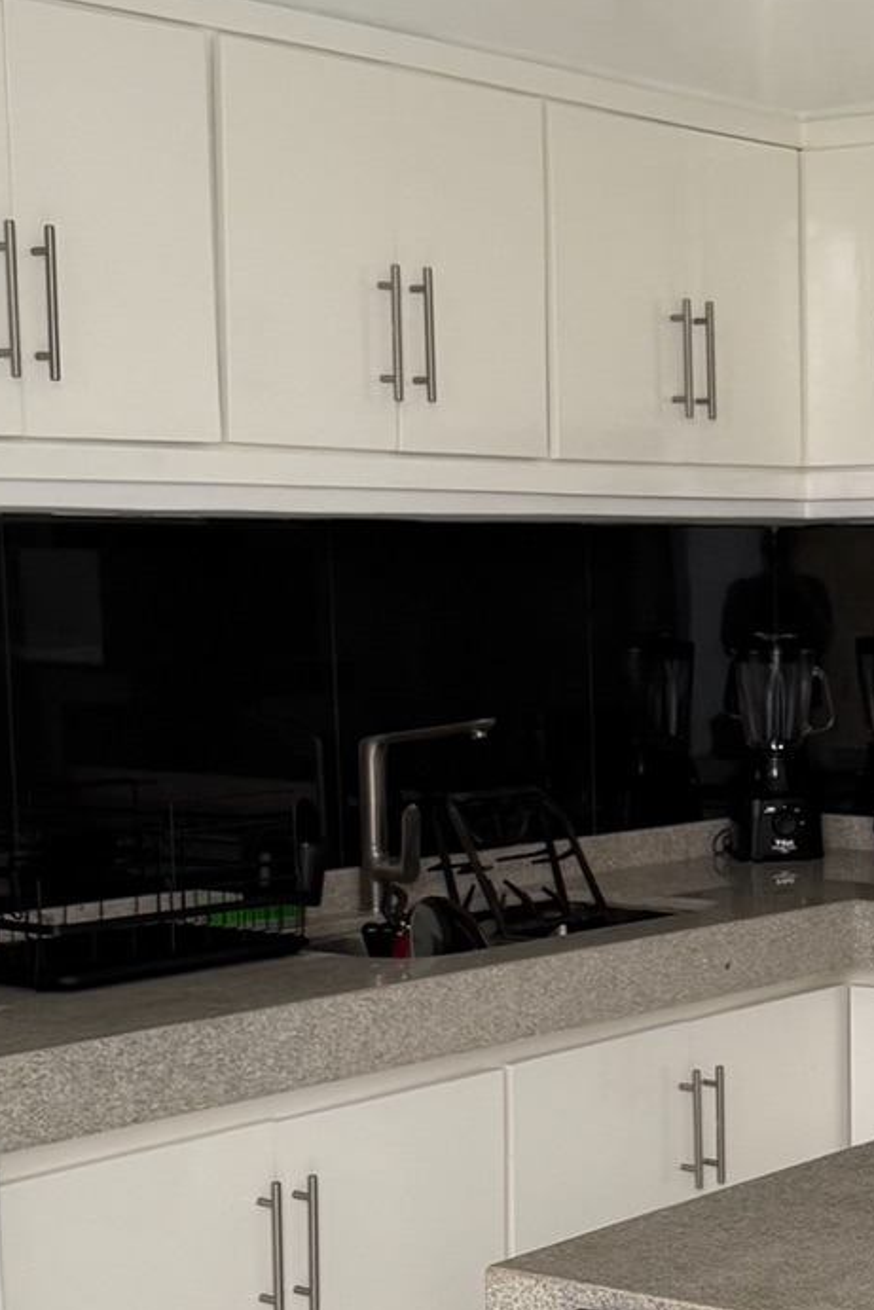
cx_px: 946
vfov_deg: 27.1
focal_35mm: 74
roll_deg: +0.7
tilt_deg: -6.7
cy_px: 898
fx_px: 2693
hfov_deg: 17.8
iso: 200
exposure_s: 1/121
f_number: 1.78
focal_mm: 6.76
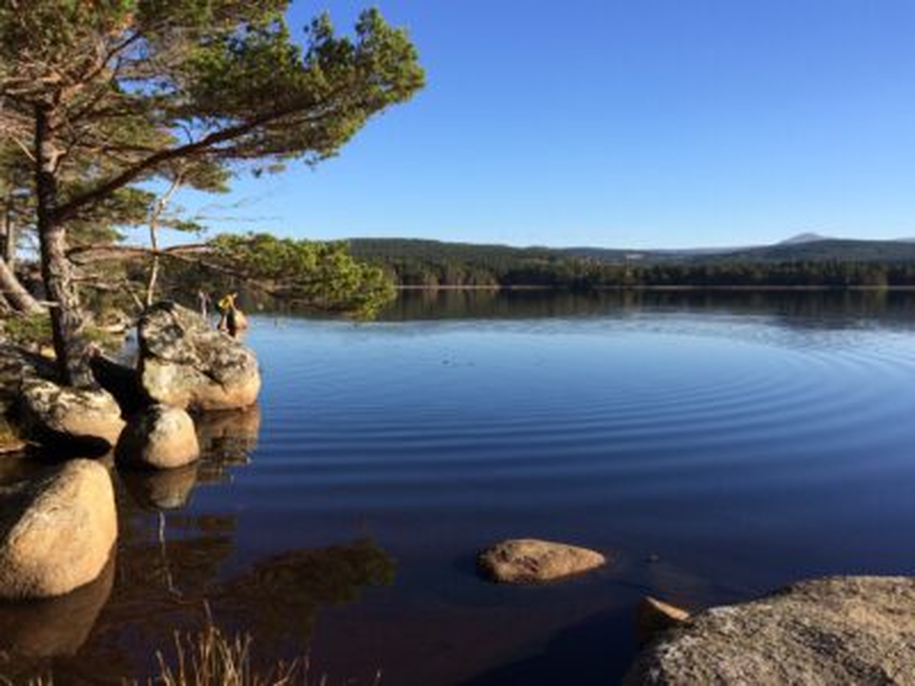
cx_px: 458
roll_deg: +1.1
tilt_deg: -5.1
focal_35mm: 29
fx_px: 767
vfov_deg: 48.2
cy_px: 343
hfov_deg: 61.7
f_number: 2.2
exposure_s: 1/1368
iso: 32
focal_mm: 4.15
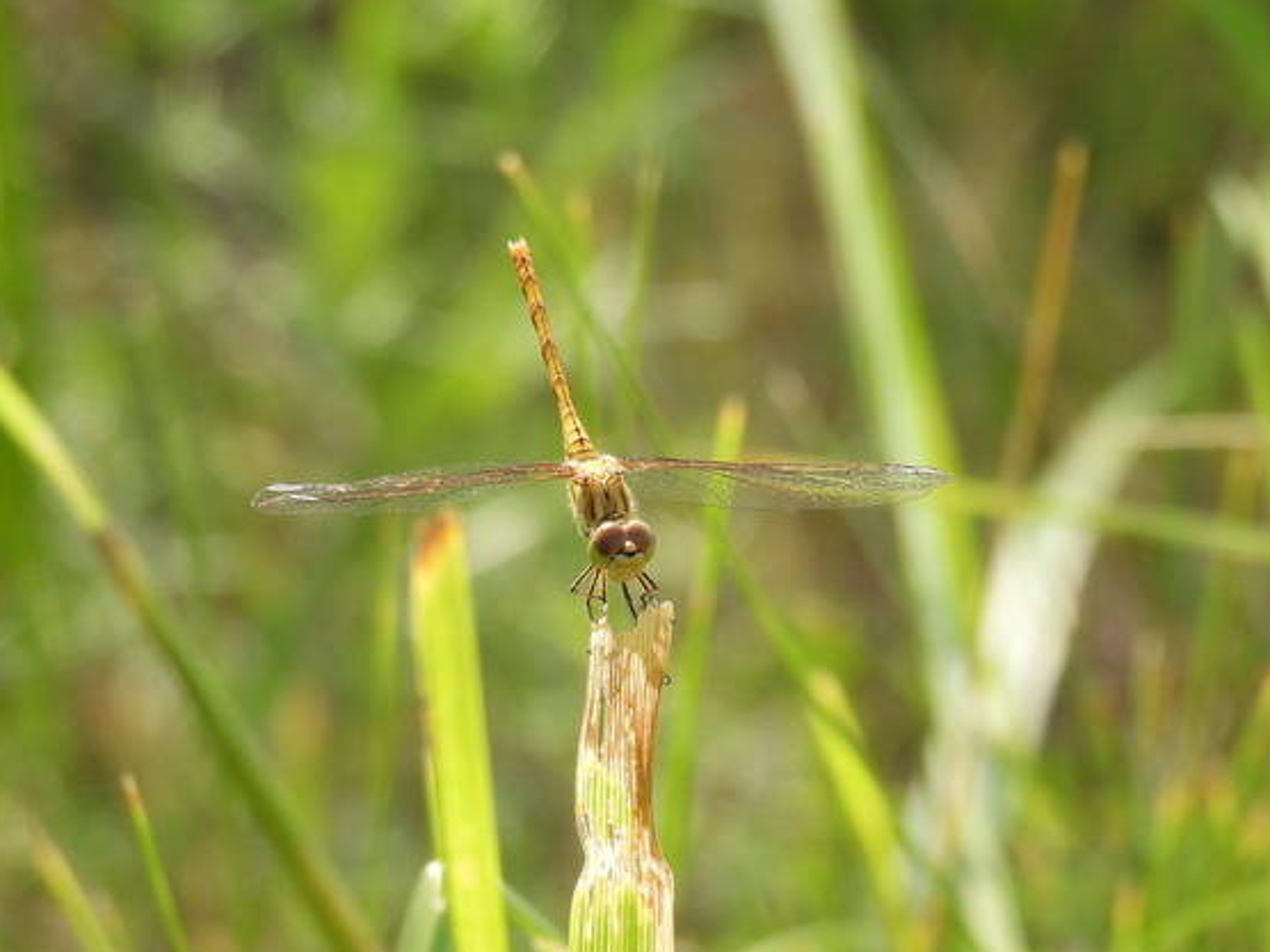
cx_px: 632
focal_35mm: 767
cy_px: 525
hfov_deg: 2.6
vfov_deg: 1.9
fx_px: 28140
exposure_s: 1/200
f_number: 5
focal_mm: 89.2
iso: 100
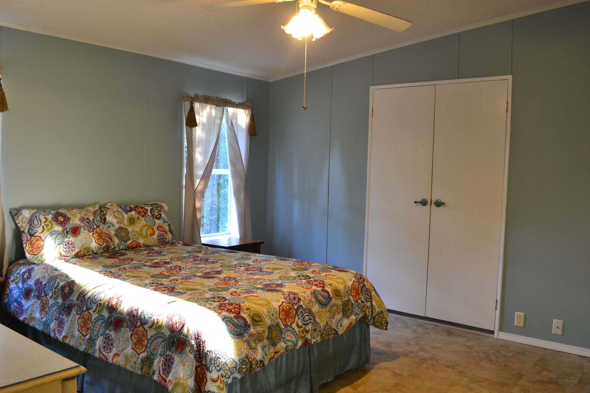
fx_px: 492
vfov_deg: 43.6
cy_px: 196
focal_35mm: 30
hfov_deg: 61.9
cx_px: 295
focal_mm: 20
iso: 800
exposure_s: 1/15
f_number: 5.6
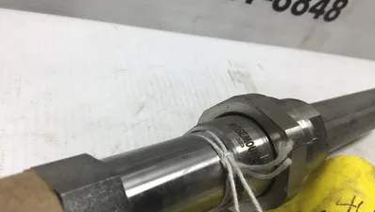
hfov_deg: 58.0
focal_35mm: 34
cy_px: 119
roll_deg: -27.7
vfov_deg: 34.7
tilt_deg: -40.2
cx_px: 188
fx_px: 338
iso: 25
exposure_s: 1/120
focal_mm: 3.3
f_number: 2.4
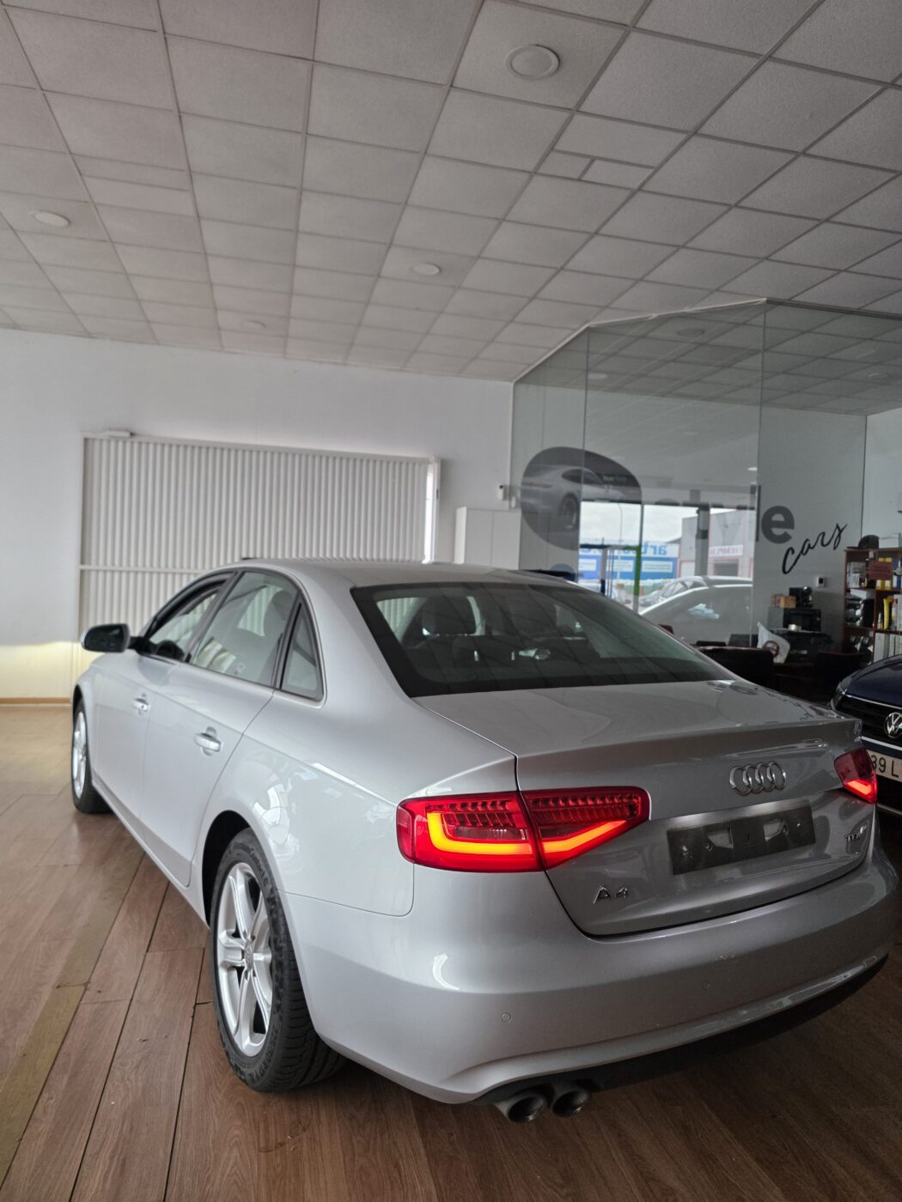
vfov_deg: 73.9
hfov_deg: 58.9
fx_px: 799
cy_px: 601
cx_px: 451
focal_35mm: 23
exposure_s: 1/180
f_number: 1.7
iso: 200
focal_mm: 6.3
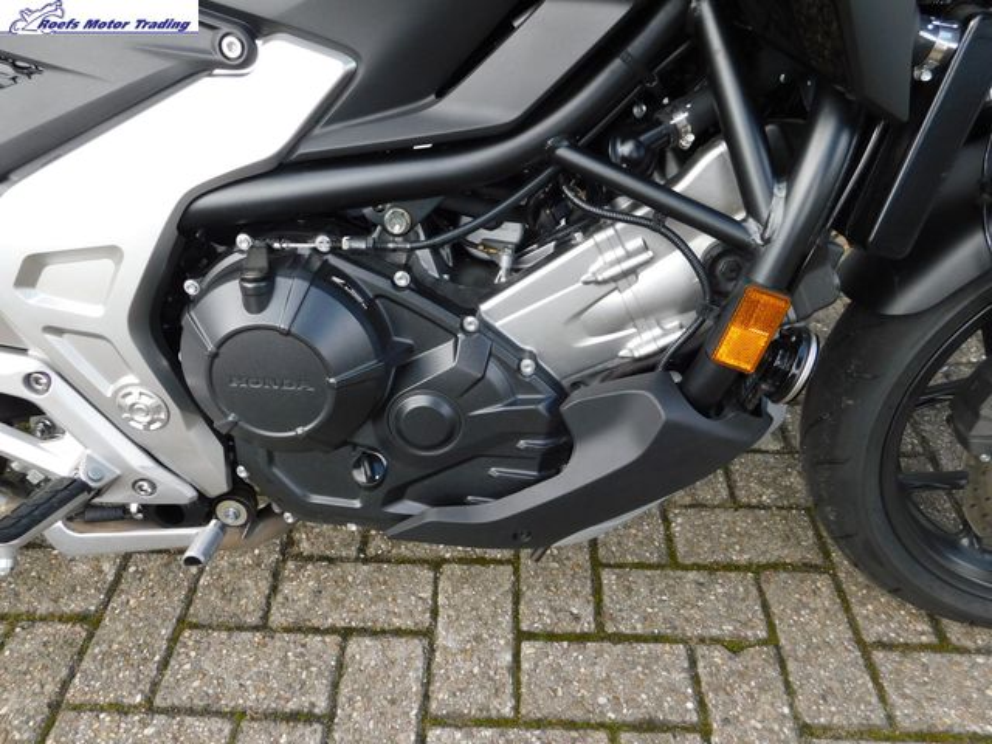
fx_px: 716
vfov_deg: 54.9
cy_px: 372
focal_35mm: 25
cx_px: 496
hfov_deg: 69.4
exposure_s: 1/200
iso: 125
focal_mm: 4.5
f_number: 3.1
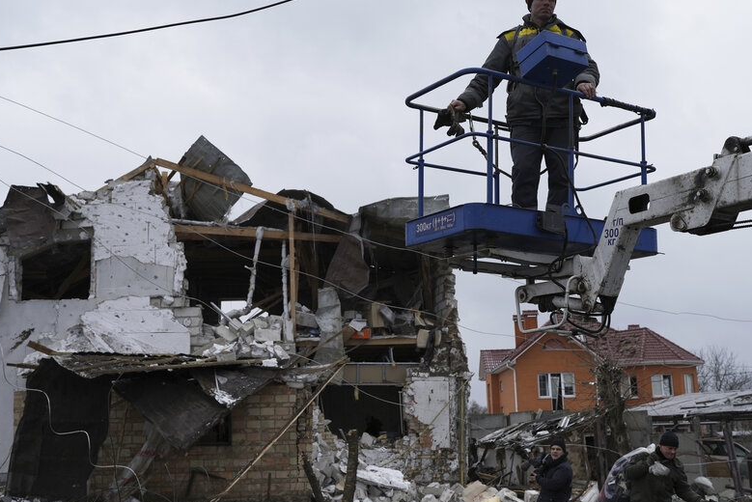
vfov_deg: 29.3
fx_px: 961
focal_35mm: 46
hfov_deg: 42.7
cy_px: 251
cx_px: 356
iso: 100
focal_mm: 35
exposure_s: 1/500
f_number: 4
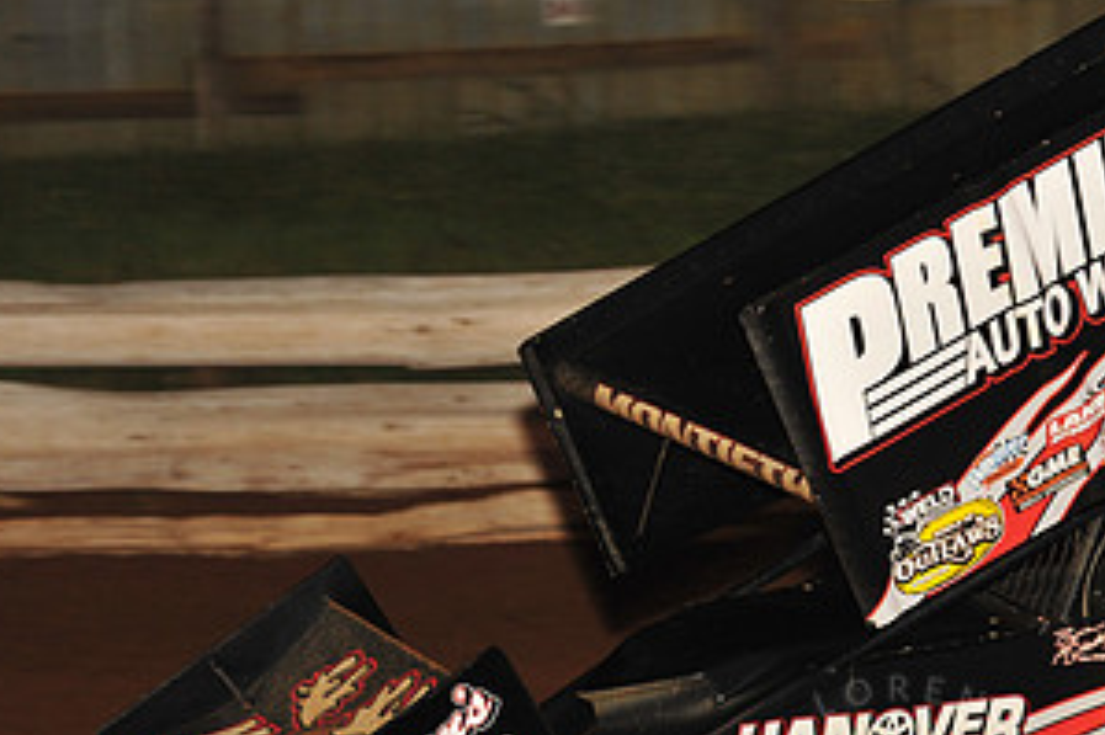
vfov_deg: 4.2
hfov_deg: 6.2
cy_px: 558
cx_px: 898
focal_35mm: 330
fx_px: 10123
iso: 800
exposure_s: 1/320
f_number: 6.3
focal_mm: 170
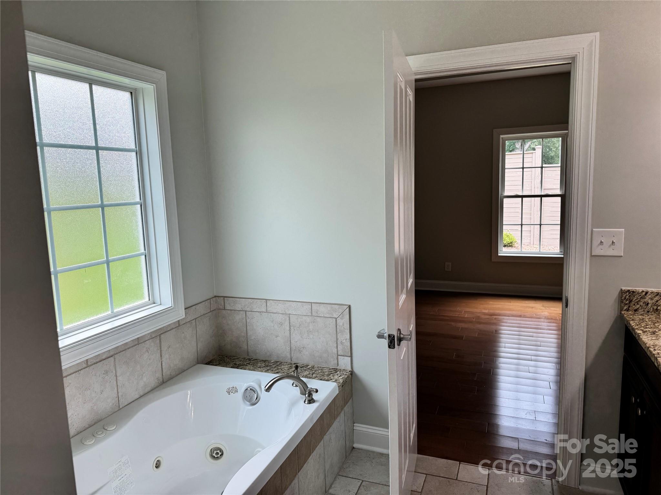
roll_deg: +1.1
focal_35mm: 24
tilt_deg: -8.2
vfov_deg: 56.8
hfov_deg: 71.6
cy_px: 248
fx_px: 458
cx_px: 330
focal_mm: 6.76
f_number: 1.78
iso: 64
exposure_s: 1/268
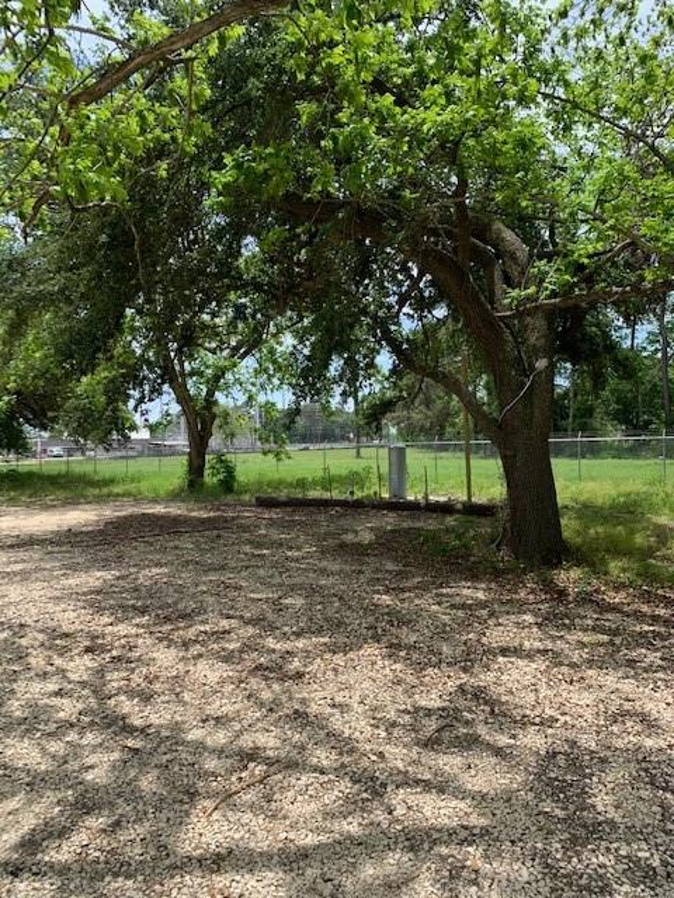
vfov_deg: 67.3
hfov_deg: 53.1
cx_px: 337
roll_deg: +3.3
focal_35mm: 26
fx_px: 675
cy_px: 449
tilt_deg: +0.8
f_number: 1.8
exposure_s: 1/1011
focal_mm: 4.25
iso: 25
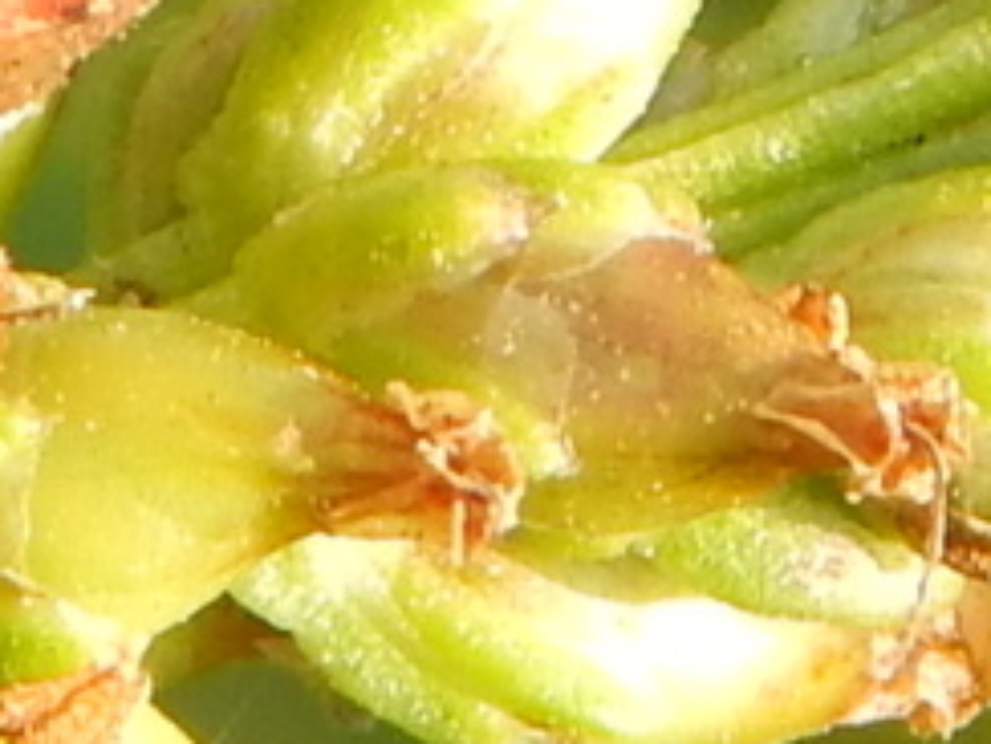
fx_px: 10392
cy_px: -252
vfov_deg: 4.1
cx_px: -627
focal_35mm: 363
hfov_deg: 5.4
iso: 125
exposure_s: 1/250
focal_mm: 18.7
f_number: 4.5
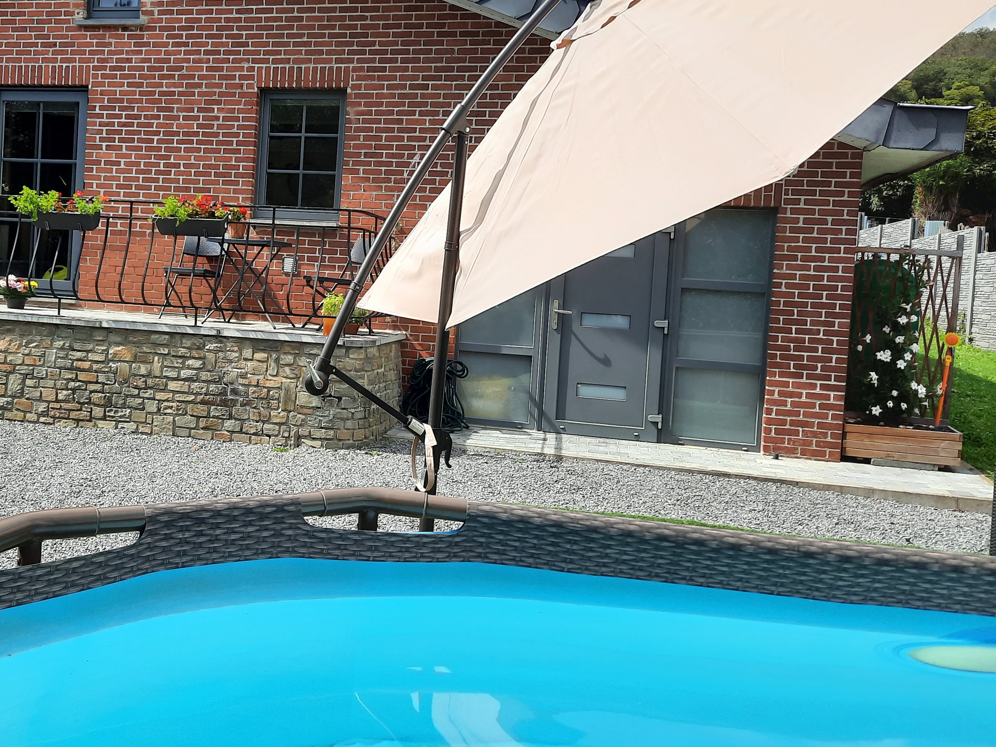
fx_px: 1036
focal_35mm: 36
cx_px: 288
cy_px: 297
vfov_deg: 39.5
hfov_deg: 49.9
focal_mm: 4.6
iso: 32
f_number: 2
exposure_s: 1/1196
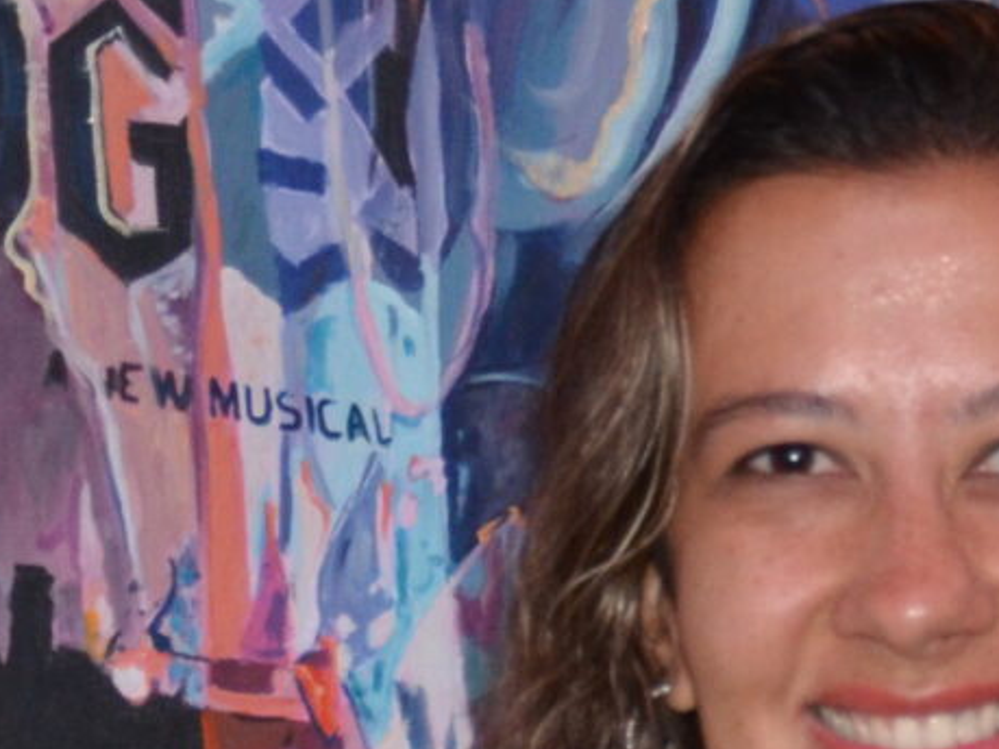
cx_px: 1045
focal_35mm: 257
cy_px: 1315
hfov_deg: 7.7
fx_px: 7415
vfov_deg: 5.7
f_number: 4
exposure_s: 1/60
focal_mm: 32
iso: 800
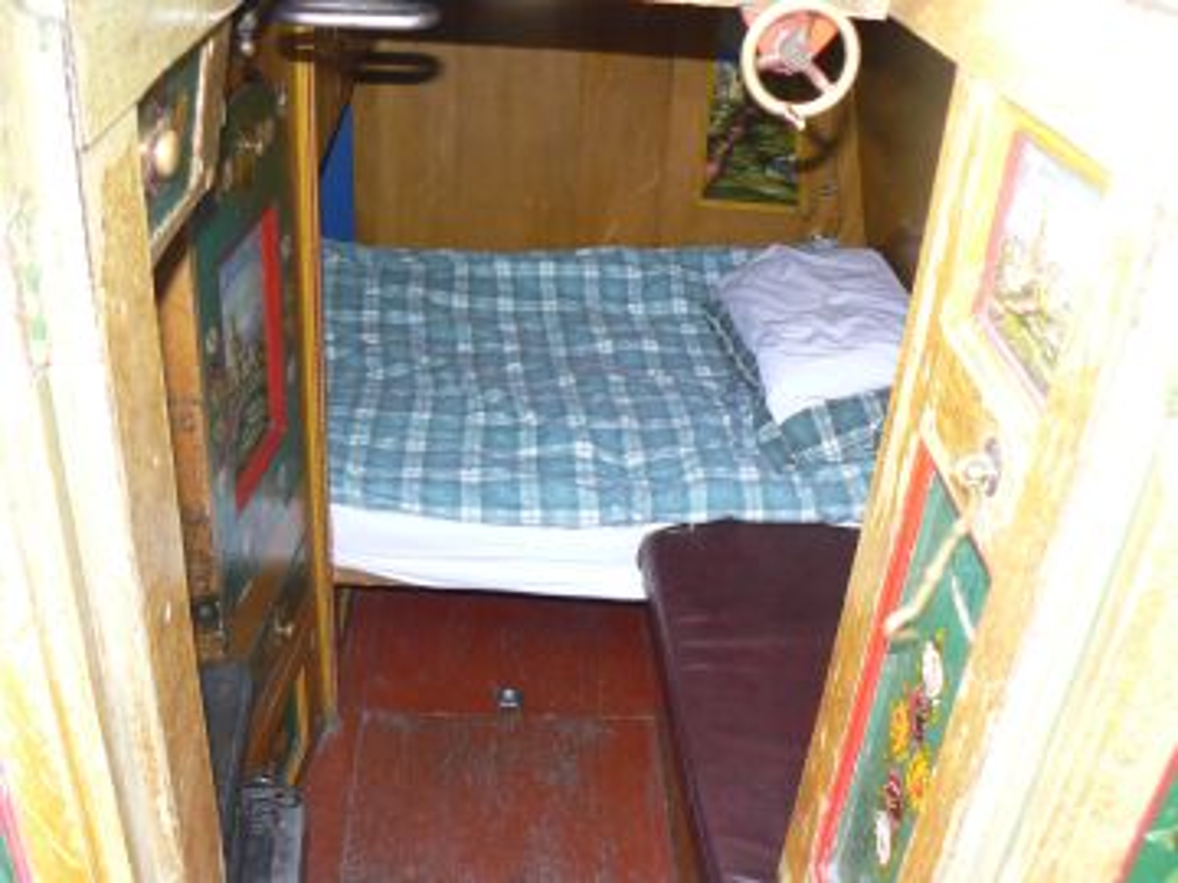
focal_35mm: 36
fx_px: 1225
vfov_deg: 39.7
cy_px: 442
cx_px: 589
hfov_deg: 51.4
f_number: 2.8
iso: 100
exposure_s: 1/30
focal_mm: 6
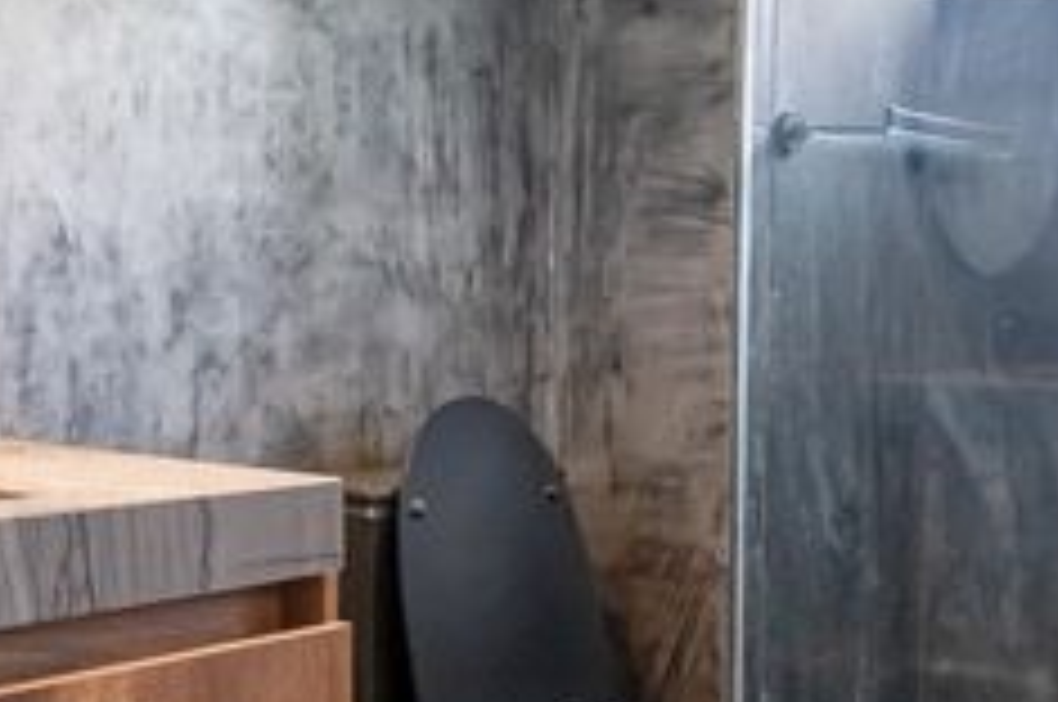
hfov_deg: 36.9
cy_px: 378
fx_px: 1555
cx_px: 297
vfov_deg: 25.4
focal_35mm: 53
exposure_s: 1/1600
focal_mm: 16
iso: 4000
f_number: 1.8
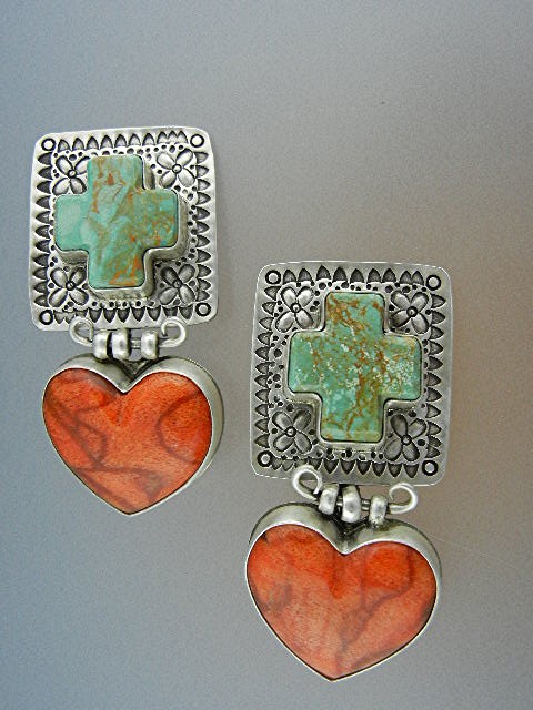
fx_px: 924
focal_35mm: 45
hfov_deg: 32.2
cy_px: 355
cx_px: 266
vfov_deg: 42.1
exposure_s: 1/19.3
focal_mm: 8.1
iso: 400
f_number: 3.8
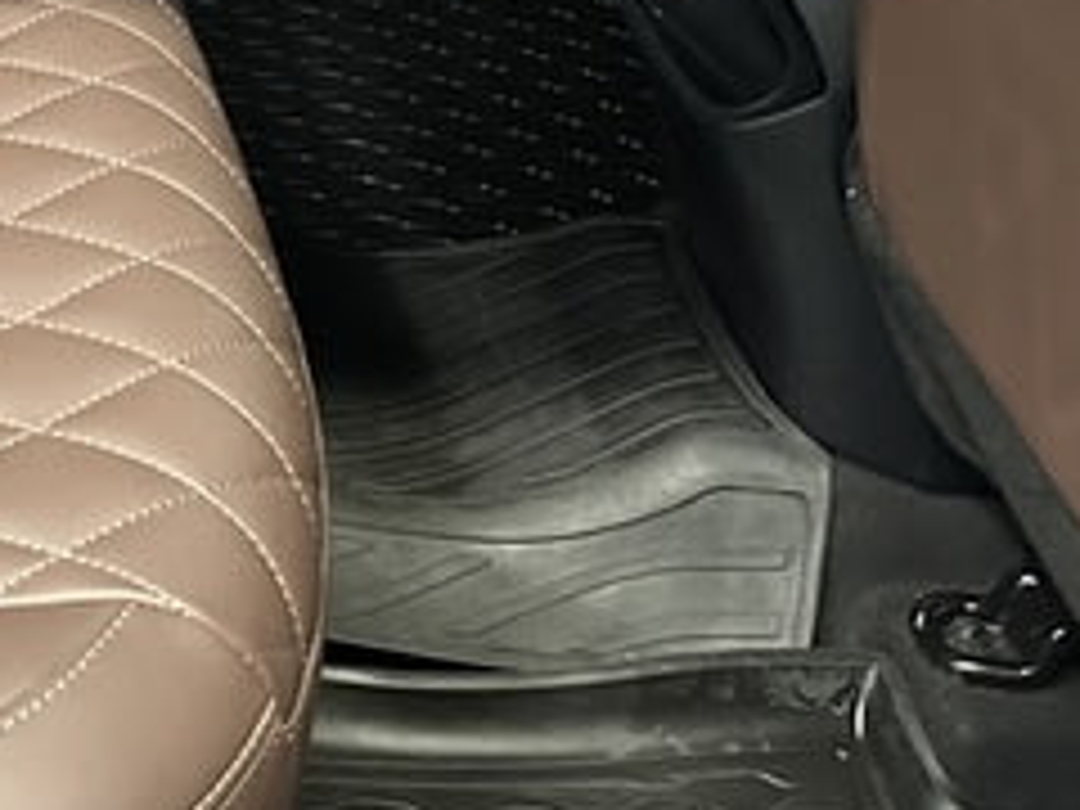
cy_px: -421
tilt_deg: -19.8
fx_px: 2808
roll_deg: +0.5
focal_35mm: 90
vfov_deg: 15.1
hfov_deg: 19.0
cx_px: -554
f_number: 1.78
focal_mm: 6.86
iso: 1250
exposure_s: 1/25
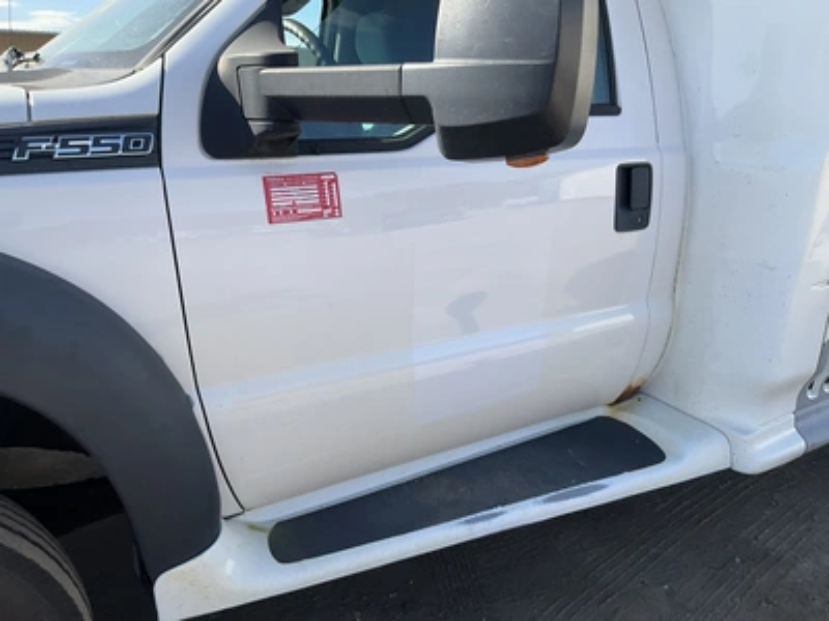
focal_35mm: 29
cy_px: 310
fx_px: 695
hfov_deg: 61.7
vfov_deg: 48.2
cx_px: 414
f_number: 1.8
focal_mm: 3
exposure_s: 1/739
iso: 25
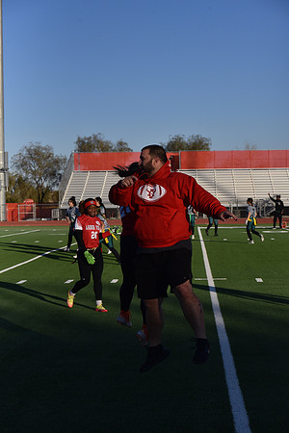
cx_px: 144
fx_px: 843
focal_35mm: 70
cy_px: 216
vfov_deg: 28.8
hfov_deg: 19.5
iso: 640
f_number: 5.6
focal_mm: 70
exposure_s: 1/4000
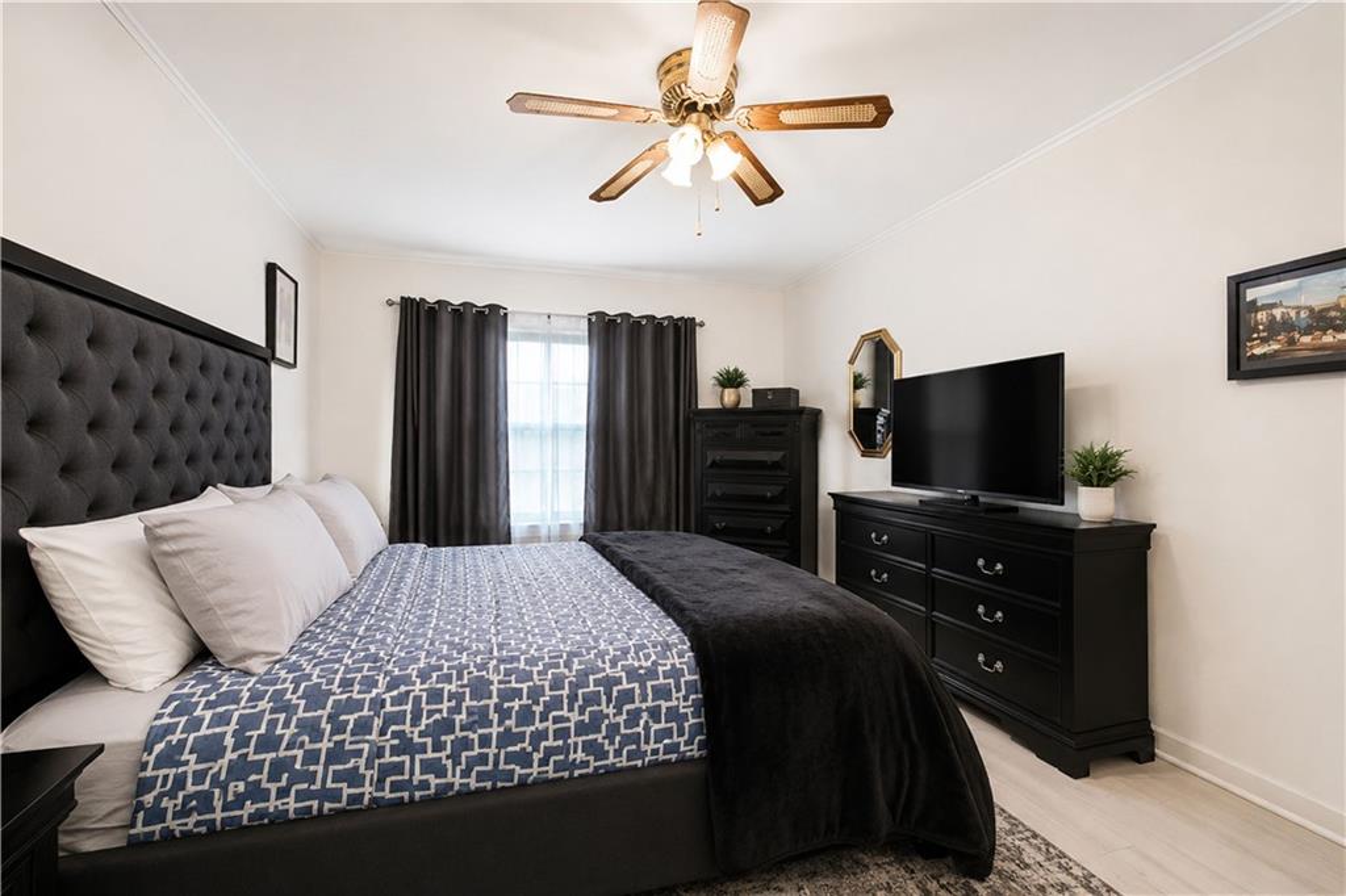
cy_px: 448
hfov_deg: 100.4
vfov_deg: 77.3
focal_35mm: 15
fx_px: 561
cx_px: 673
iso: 2000
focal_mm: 10
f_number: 5
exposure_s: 1/30
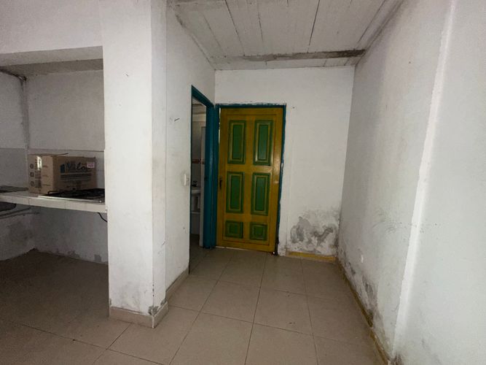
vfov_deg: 85.7
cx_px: 243
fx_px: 197
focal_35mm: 14
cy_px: 182
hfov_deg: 102.1
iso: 320
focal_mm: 2.22
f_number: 2.2
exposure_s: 1/60
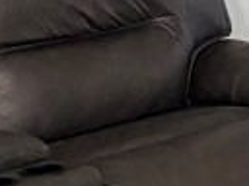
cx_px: 416
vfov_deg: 6.9
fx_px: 1496
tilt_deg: -5.0
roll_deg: -0.1
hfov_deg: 9.2
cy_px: -157
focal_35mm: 208
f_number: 1.6
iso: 320
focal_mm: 5.96
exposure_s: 1/60
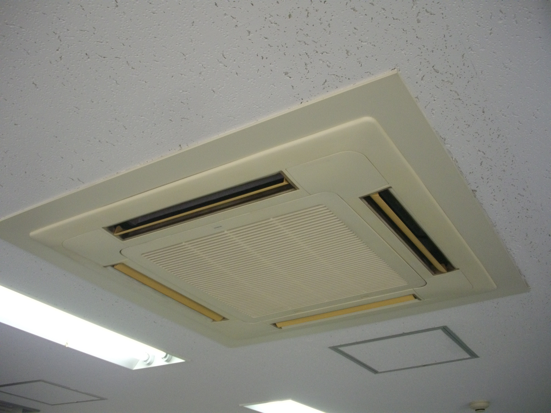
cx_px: 276
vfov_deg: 38.7
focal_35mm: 37
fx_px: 589
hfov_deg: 50.1
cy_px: 206
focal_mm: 6.2
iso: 190
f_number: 2.8
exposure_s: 1/125
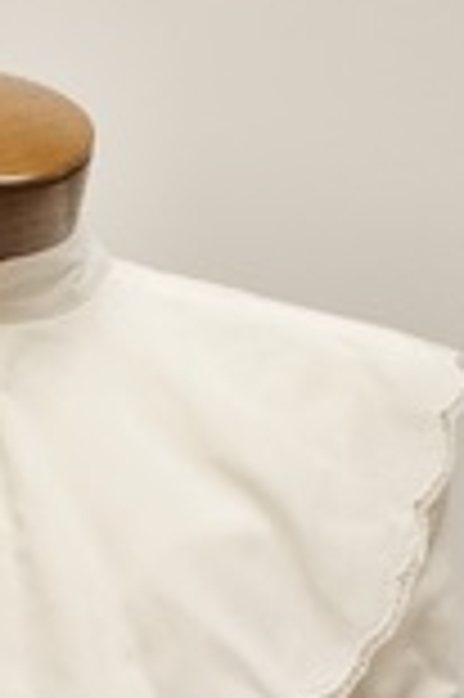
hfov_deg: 6.9
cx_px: -63
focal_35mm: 196
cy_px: 982
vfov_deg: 10.2
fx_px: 3806
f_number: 9
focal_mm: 45
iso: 1600
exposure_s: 1/100
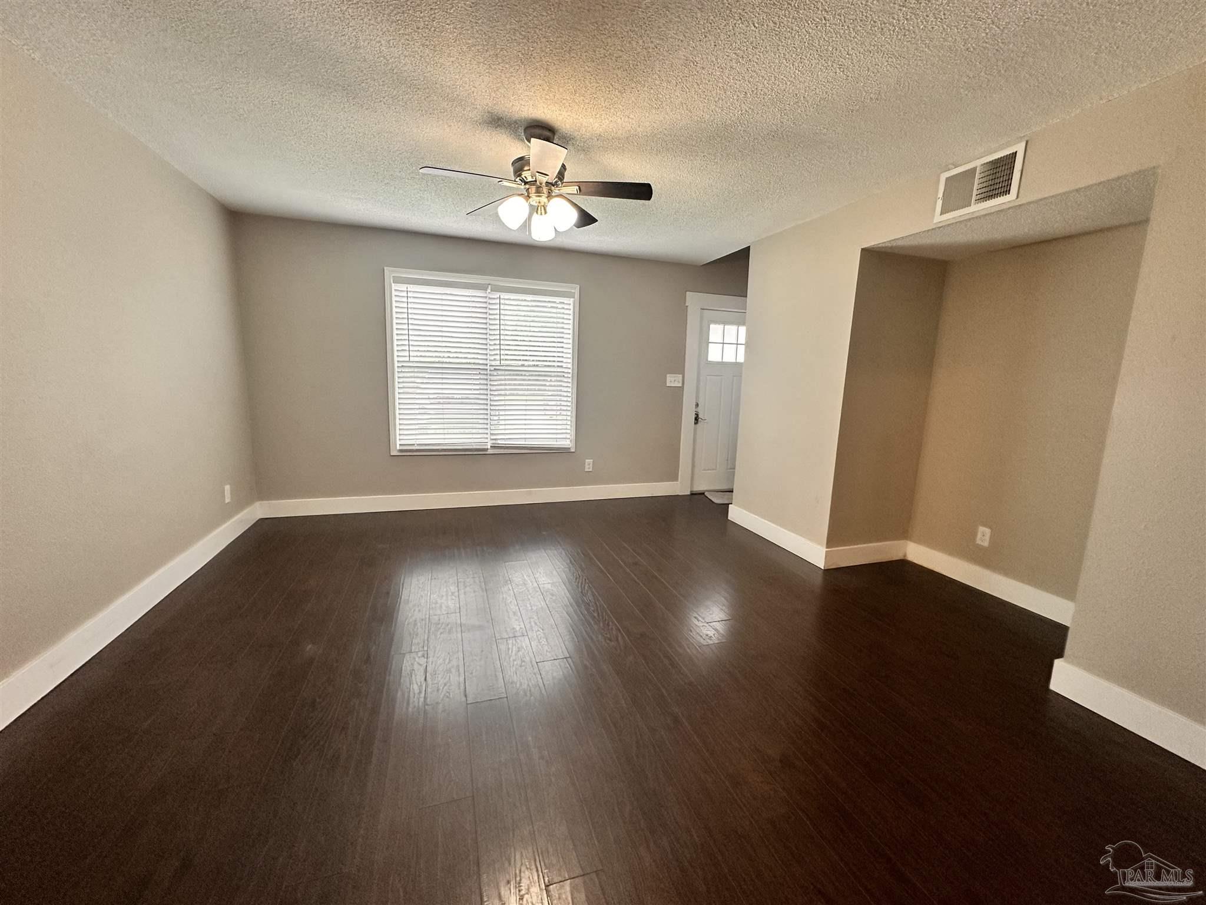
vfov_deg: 85.7
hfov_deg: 102.1
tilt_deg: -7.7
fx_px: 488
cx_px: 603
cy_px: 452
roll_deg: -1.9
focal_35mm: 14
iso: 250
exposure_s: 1/120
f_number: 2.2
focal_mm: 2.22
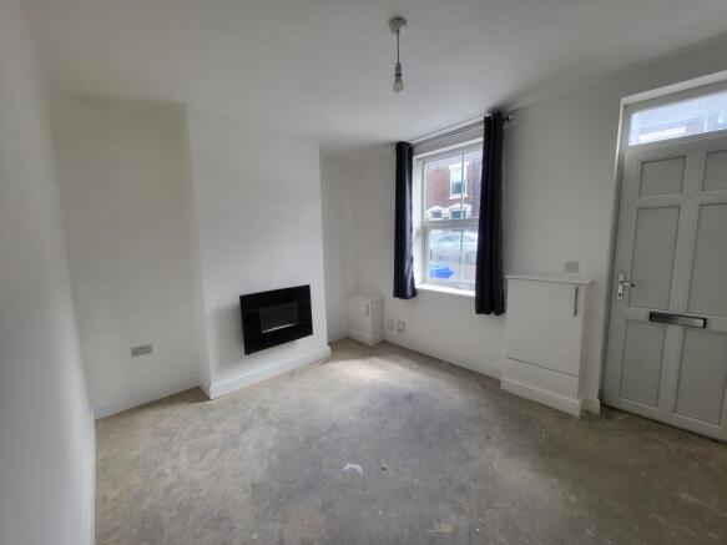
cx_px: 364
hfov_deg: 106.2
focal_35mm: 13
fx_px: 273
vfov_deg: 89.9
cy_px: 272
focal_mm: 1.74
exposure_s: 1/60
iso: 32
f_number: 2.2
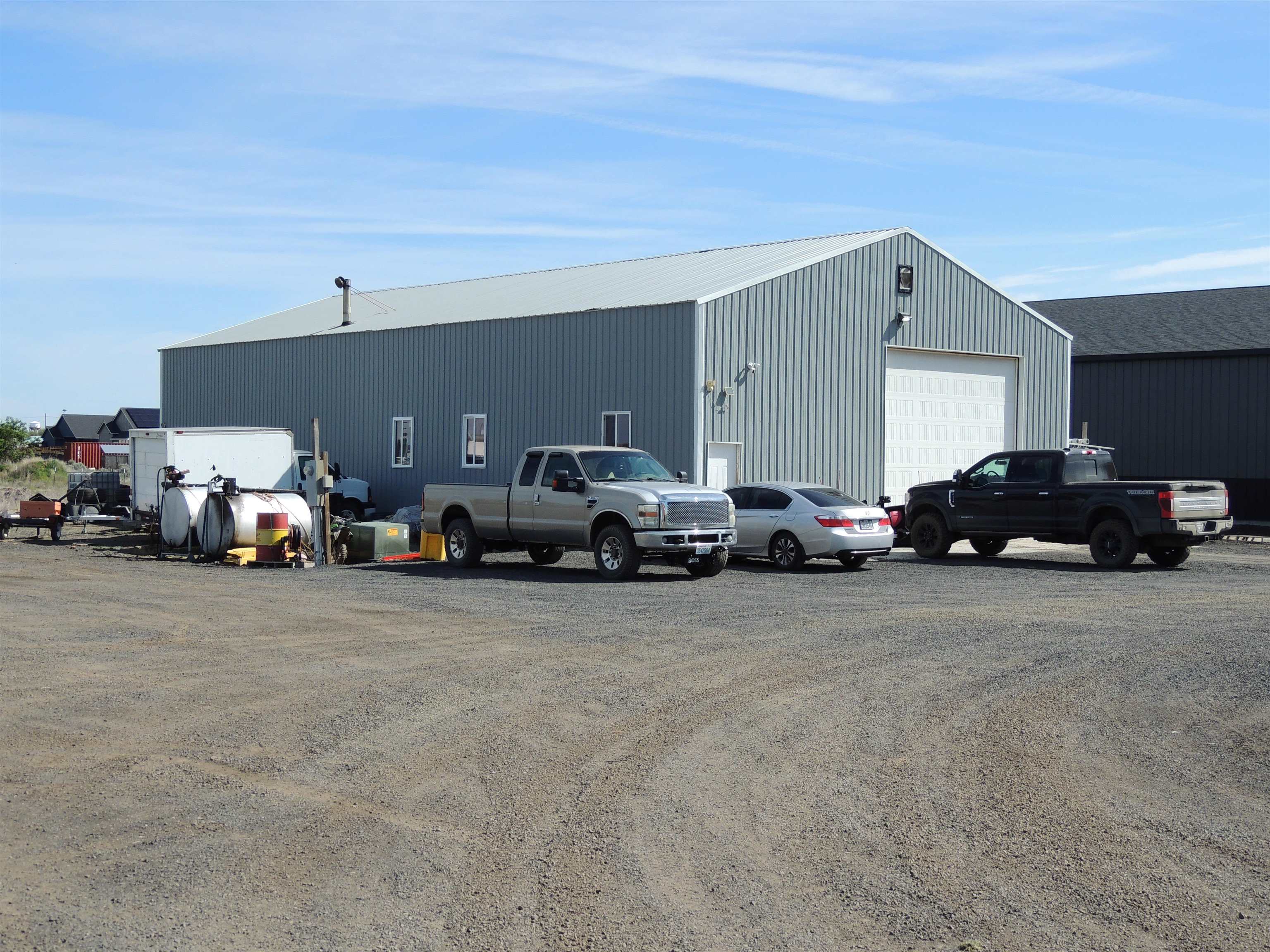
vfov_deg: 30.9
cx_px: 635
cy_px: 476
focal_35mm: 47
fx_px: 1724
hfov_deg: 40.4
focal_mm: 8.3
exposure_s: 1/1000
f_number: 3.5
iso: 100
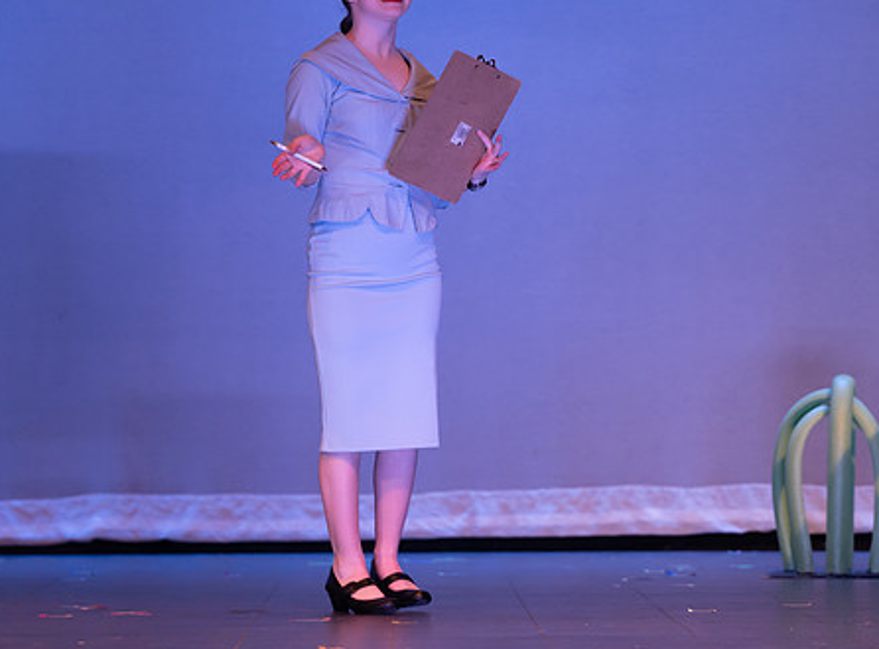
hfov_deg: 10.9
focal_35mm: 183
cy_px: 228
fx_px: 4620
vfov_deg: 8.0
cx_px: 387
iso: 1400
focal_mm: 103
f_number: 2.8
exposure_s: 1/320
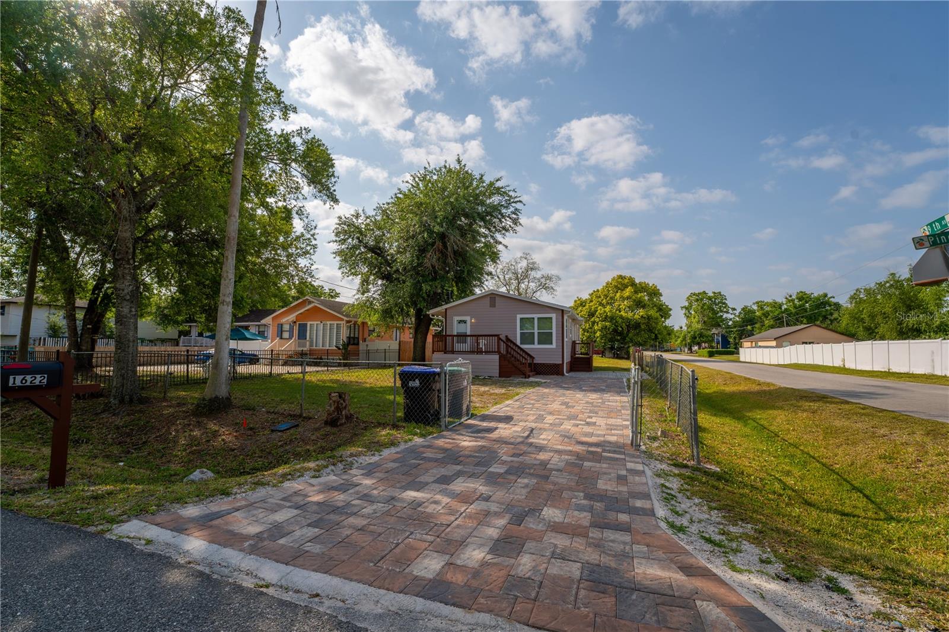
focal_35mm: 15
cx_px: 474
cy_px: 316
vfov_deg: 77.7
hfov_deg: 100.8
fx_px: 393
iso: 160
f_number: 9
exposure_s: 1/400
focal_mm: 14.9
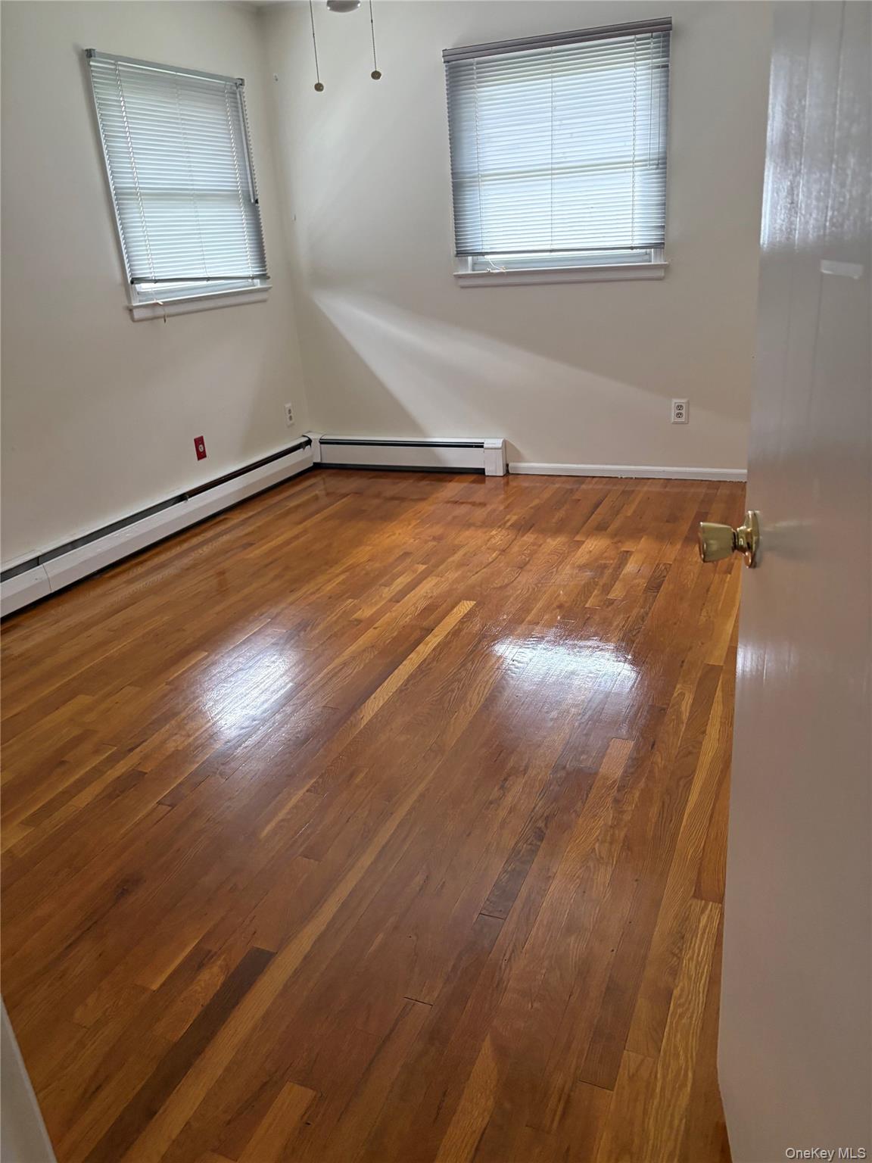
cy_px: 582
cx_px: 436
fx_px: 873
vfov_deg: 67.3
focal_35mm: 26
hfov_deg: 53.1
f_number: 1.6
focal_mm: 5.96
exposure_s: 1/60
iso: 200
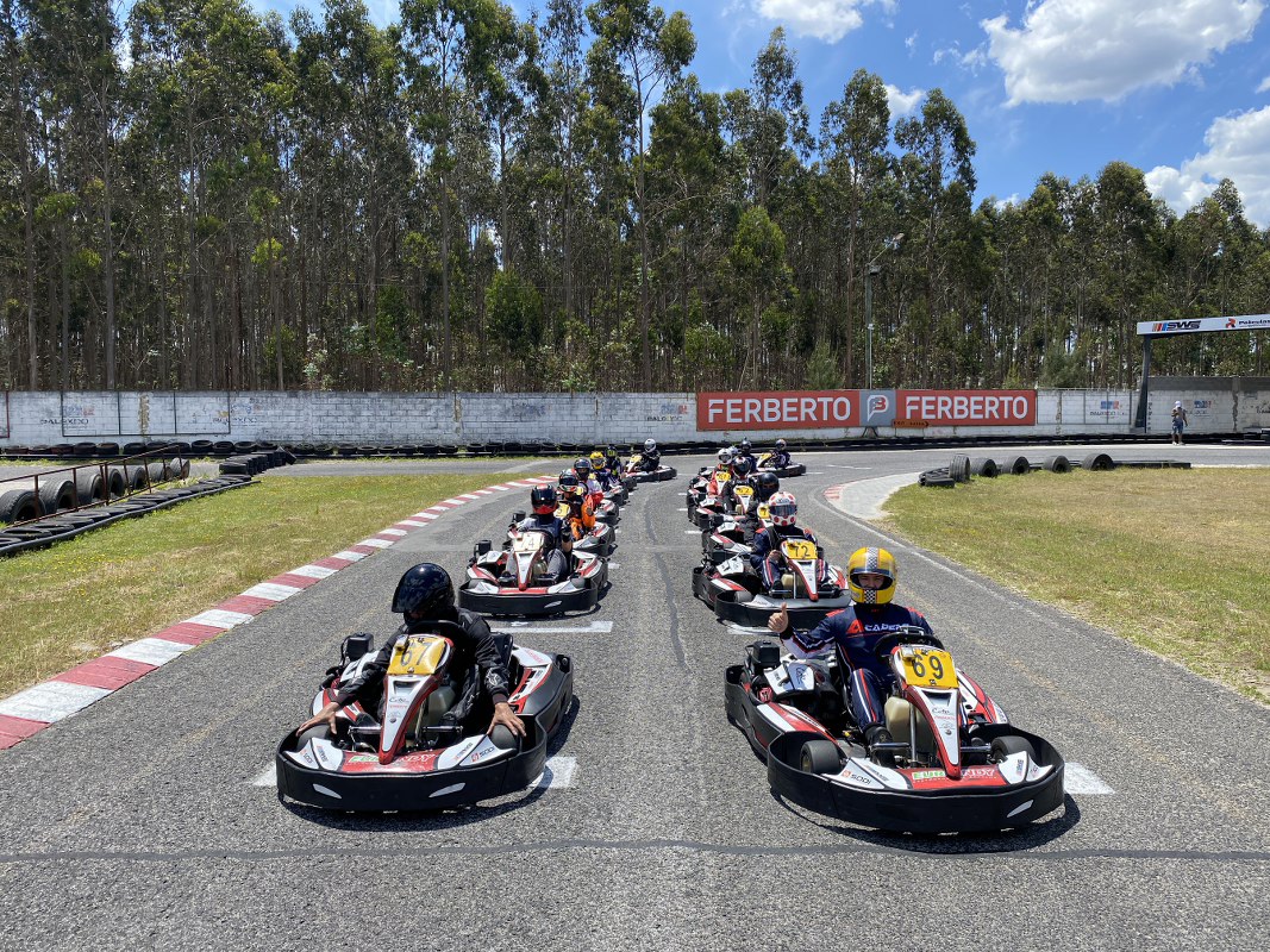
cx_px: 635
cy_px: 476
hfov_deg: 67.3
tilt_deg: -3.9
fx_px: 954
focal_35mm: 26
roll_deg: +0.1
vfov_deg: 53.1
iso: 32
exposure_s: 1/2358
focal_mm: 4.25
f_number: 1.8
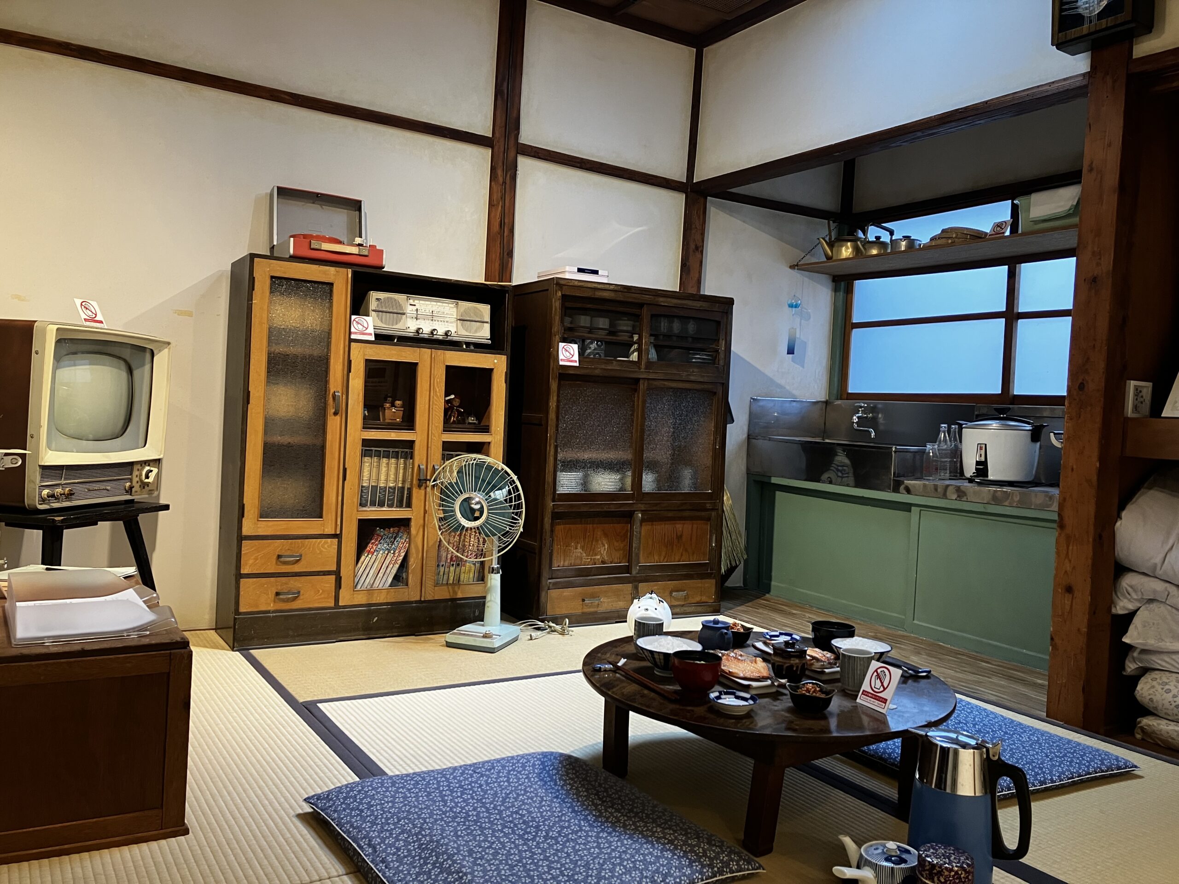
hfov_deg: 63.4
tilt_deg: +0.0
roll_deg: -3.1
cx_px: 590
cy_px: 442
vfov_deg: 49.7
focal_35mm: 28
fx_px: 954
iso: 100
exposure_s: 1/50
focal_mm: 3.99
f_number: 1.8
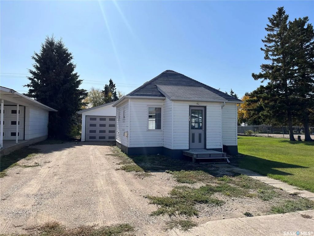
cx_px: 157
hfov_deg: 67.3
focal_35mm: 26
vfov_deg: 53.1
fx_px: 236
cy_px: 118
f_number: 1.6
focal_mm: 5.1
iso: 50
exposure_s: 1/6173
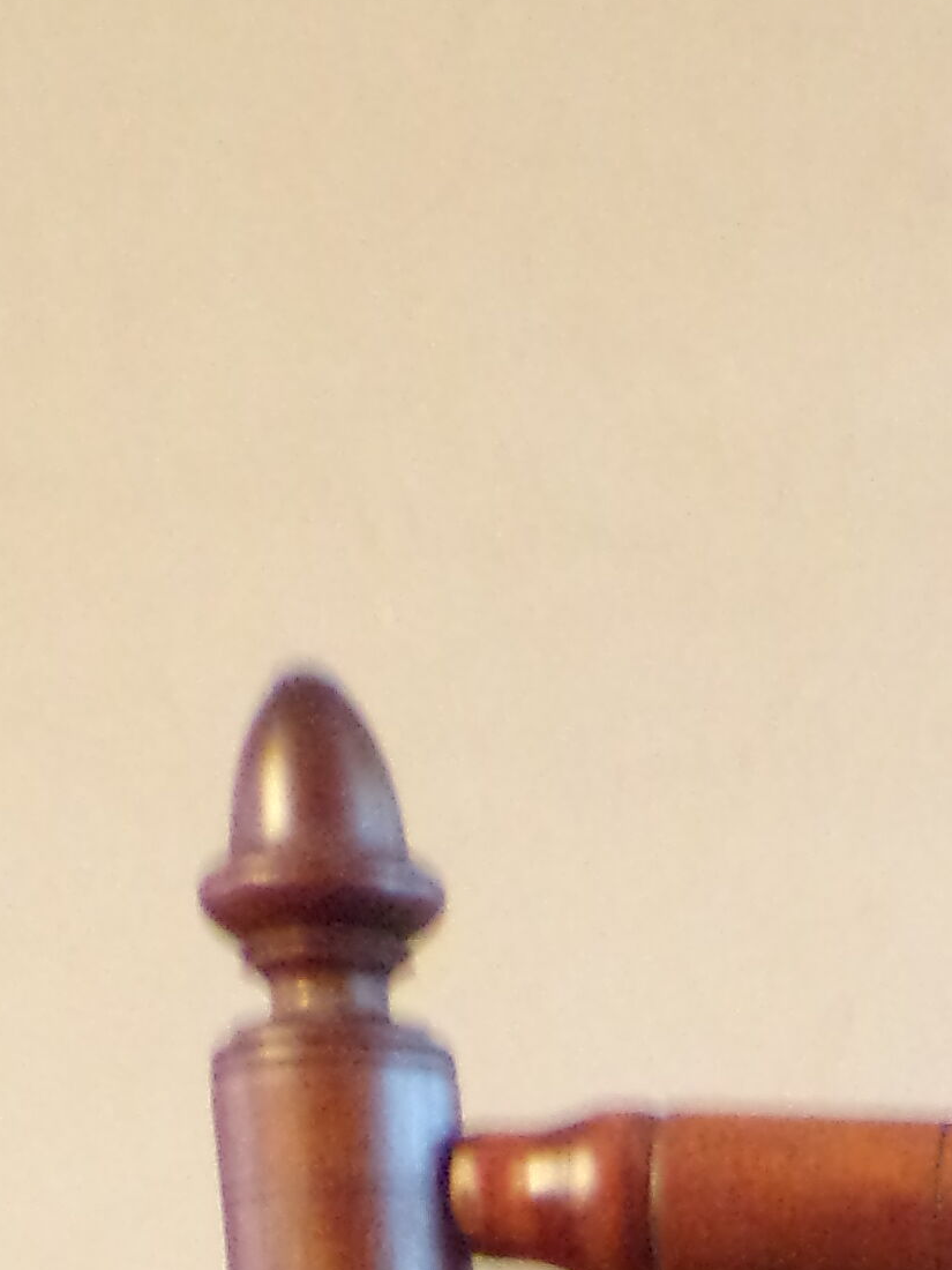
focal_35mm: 134
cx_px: 1581
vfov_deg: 12.9
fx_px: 4914
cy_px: 2532
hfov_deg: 10.5
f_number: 3.2
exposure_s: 1/17
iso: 724
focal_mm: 5.8
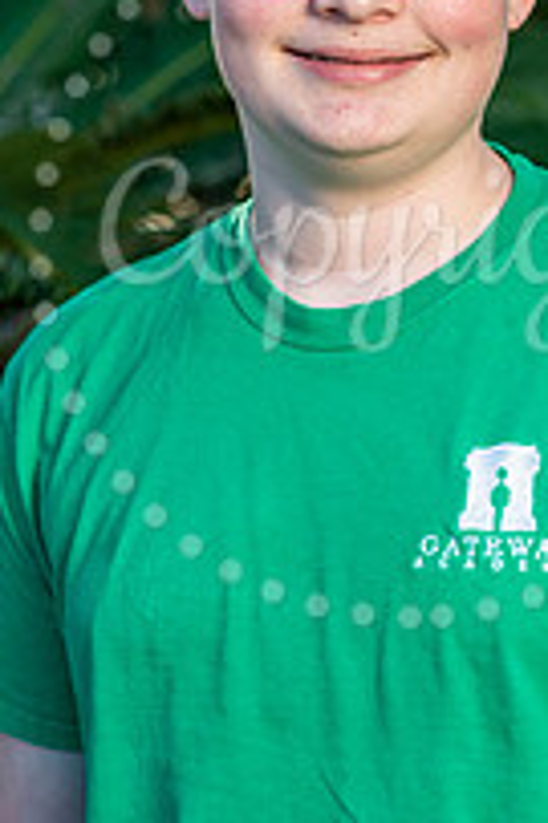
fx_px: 4300
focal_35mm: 188
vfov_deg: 10.9
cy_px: 243
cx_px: 412
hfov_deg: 7.3
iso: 200
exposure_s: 1/160
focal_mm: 85
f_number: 4
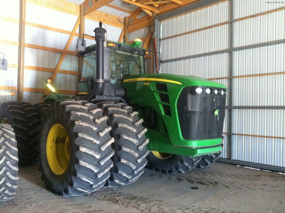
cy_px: 106
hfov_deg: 52.7
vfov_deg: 40.6
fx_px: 288
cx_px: 142
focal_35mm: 35
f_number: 2.8
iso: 640
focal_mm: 3.85
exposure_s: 1/15
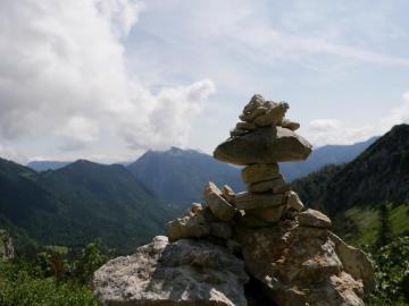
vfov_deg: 44.2
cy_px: 153
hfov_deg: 56.8
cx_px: 204
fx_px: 378
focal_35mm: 32
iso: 200
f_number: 3.5
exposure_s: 1/4000
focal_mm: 16
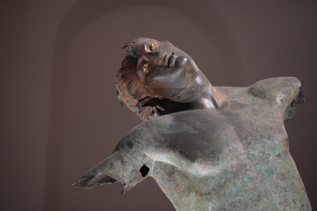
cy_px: 106
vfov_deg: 27.0
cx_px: 158
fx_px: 440
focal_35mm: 50
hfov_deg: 39.6
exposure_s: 1/100
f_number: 2.2
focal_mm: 50
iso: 3200
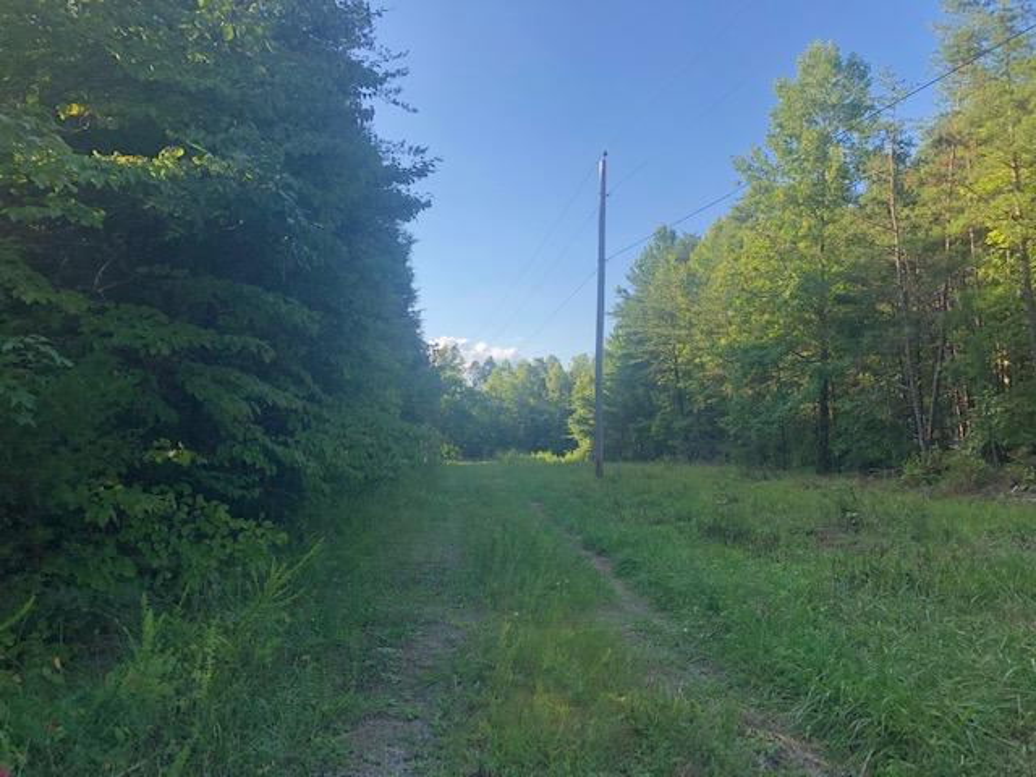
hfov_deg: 63.4
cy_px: 388
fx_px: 838
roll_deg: -0.9
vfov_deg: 49.7
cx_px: 518
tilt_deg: +4.9
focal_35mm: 28
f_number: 1.8
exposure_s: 1/657
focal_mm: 3.99
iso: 20
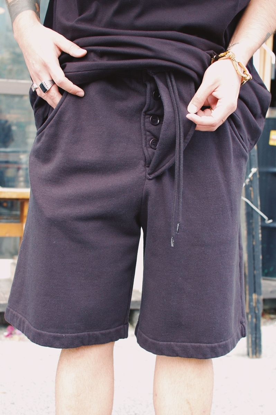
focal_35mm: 52
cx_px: 138
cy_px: 208
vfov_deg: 37.9
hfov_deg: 25.7
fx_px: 605
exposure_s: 1/100
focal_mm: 35
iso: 800
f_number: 5
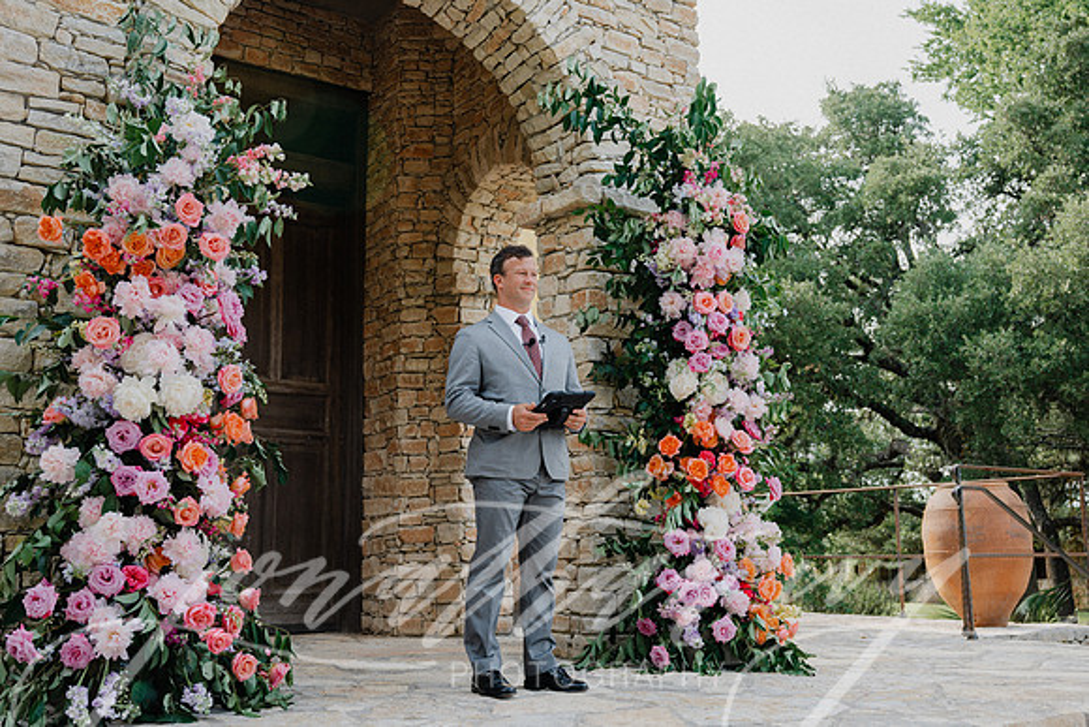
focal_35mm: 37
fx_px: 1120
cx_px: 552
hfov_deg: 51.8
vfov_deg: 35.9
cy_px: 358
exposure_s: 1/250
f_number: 3.5
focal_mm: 34
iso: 64
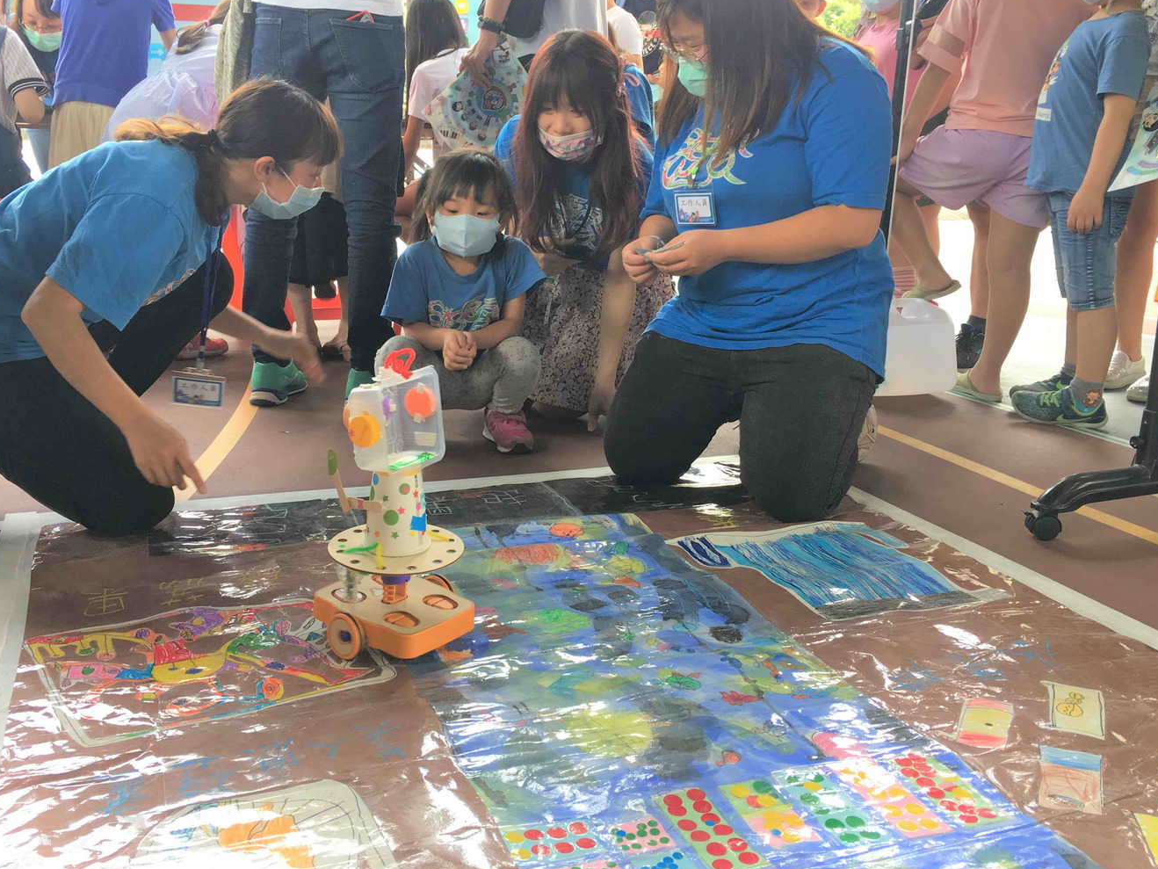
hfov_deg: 55.3
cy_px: 398
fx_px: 1104
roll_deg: -1.0
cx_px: 550
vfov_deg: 42.9
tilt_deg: -13.3
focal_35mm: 33
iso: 32
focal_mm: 4.15
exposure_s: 1/60
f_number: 2.2
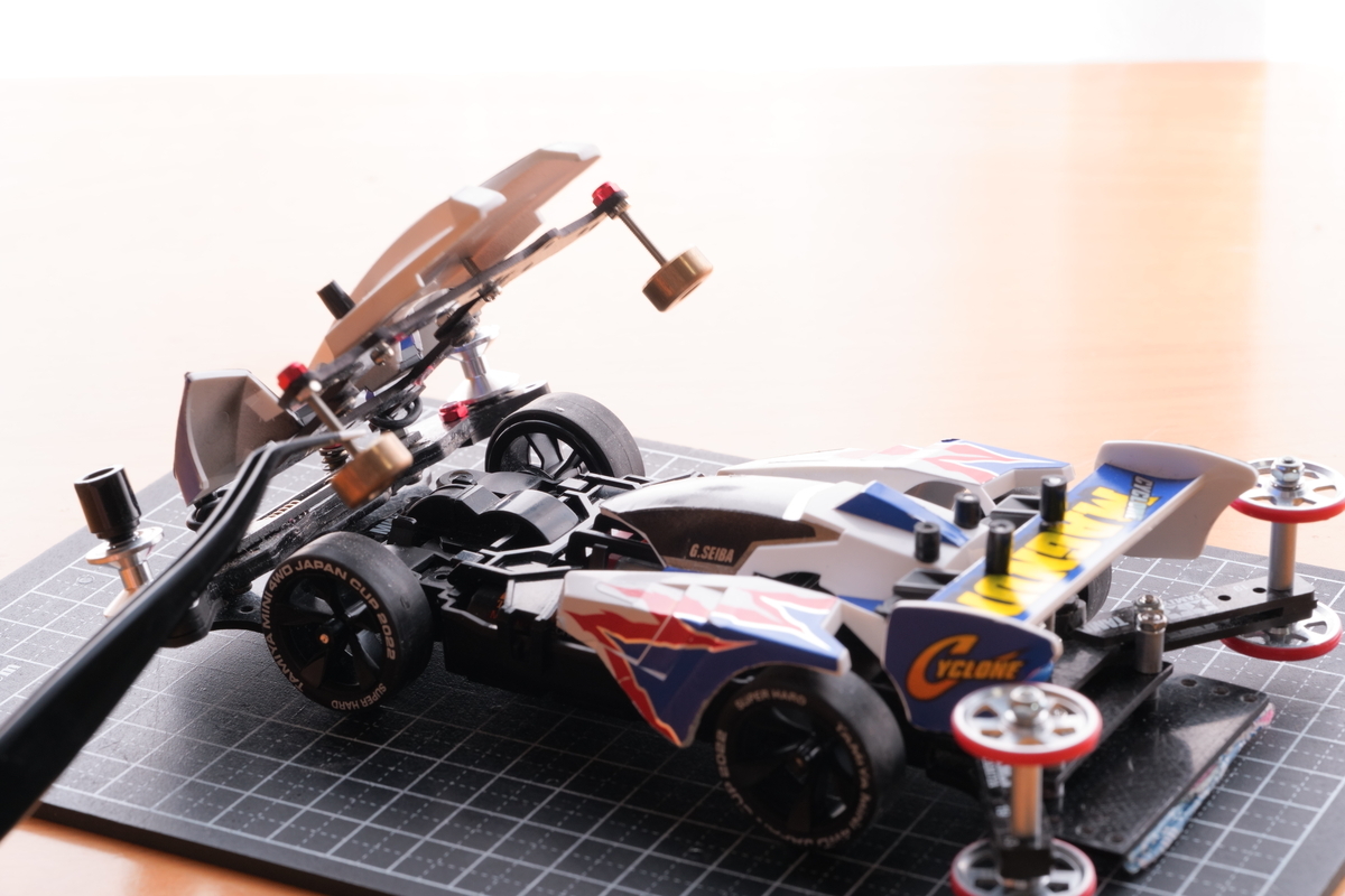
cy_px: 448
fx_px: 3362
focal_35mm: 90
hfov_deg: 22.6
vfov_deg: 15.2
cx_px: 672
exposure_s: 1/20
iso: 400
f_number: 14
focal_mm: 90
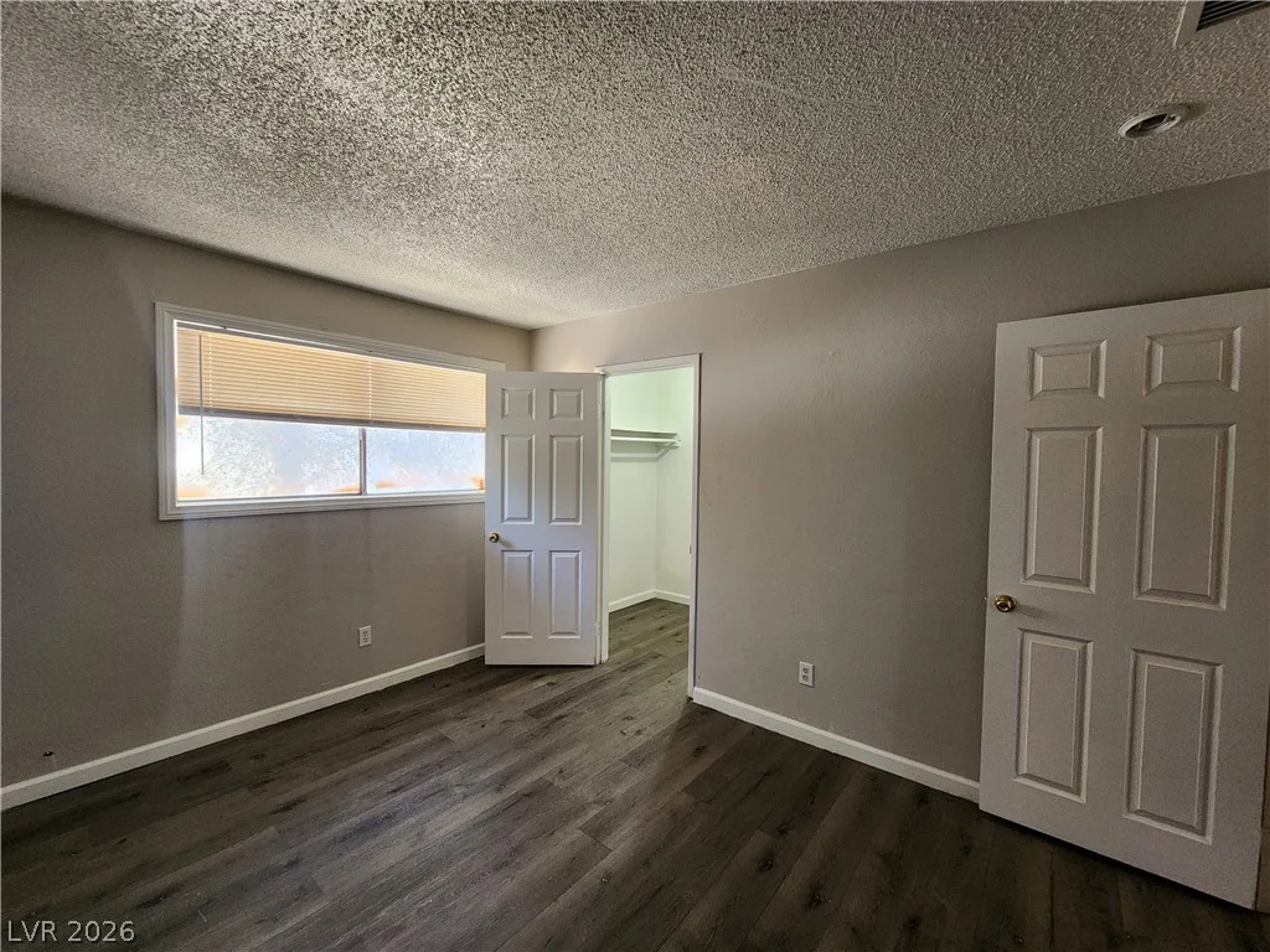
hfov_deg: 106.2
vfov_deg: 89.9
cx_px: 635
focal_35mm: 13
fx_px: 477
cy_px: 476
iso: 320
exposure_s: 1/60
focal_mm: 2.2
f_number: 2.2
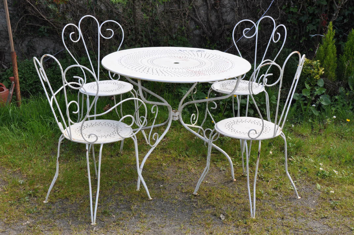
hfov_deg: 33.4
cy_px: 118
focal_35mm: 60
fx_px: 589
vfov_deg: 22.6
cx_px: 177
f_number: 11
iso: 400
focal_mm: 40
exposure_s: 1/125
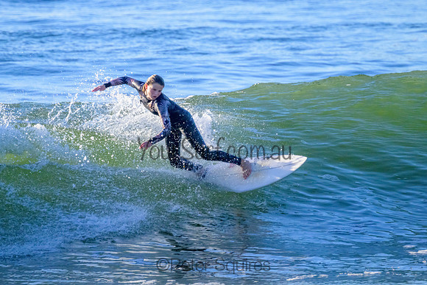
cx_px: 198
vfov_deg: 1.3
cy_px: 89
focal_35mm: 1098
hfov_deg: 1.9
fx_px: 13026
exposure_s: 1/2000
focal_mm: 800
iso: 2000
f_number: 11
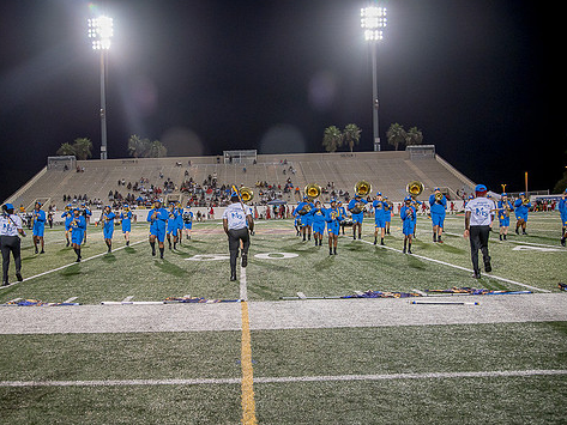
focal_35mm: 33
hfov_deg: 55.0
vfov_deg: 42.9
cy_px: 229
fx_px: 541
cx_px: 229
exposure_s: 1/200
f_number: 4
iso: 2000
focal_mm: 28
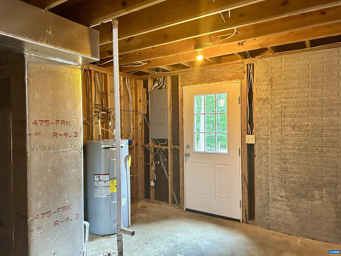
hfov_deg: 71.6
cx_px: 170
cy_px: 128
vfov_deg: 56.8
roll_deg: +0.5
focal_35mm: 24
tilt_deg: -1.4
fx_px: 236
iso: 800
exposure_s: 1/60
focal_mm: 6.86
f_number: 1.78
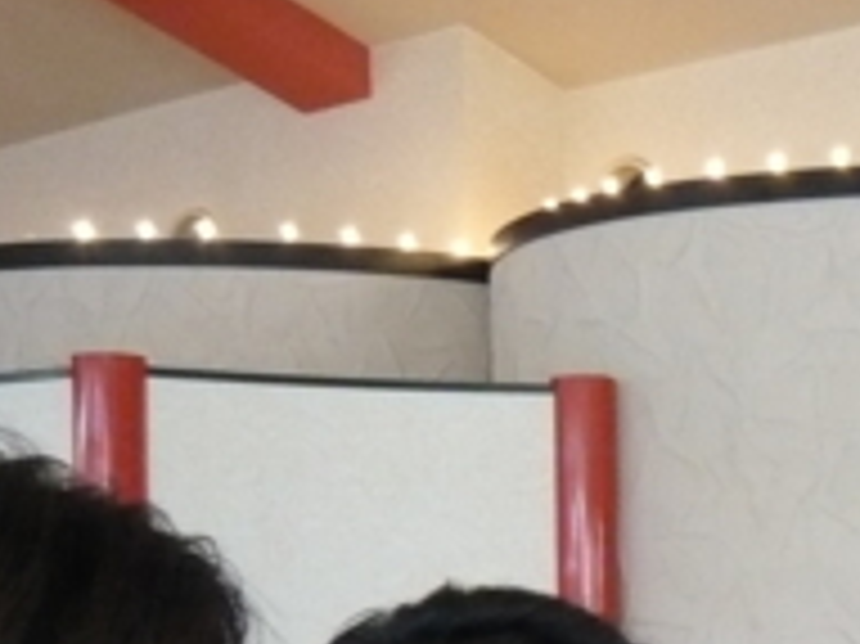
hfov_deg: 20.2
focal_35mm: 88
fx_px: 2185
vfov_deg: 16.3
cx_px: 1148
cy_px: 694
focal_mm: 4.6
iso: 400
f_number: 2.8
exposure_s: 1/60
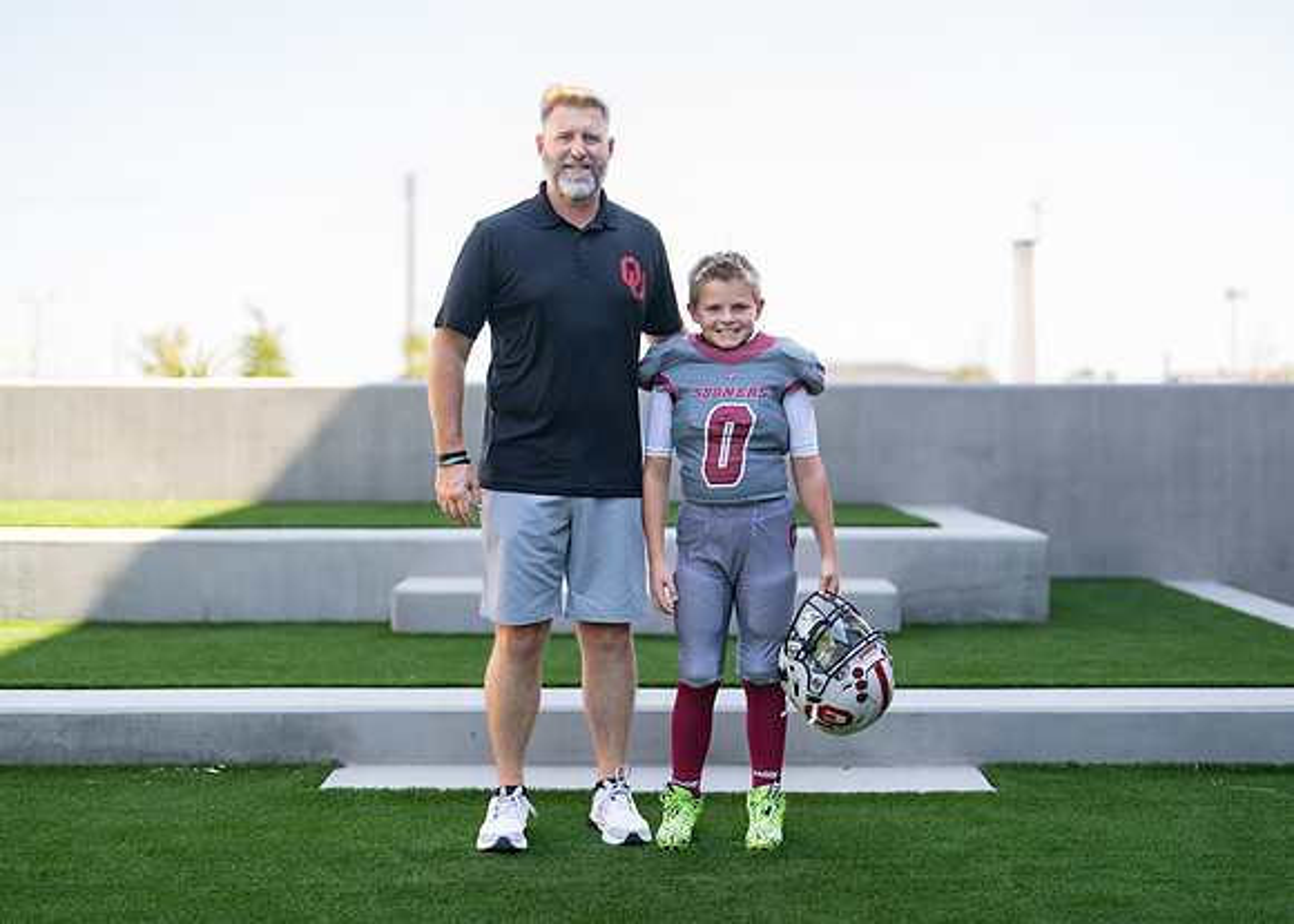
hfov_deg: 37.2
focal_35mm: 52
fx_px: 1925
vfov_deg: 27.0
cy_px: 462
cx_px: 647
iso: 100
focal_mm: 50
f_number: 1.2
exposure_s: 1/1600
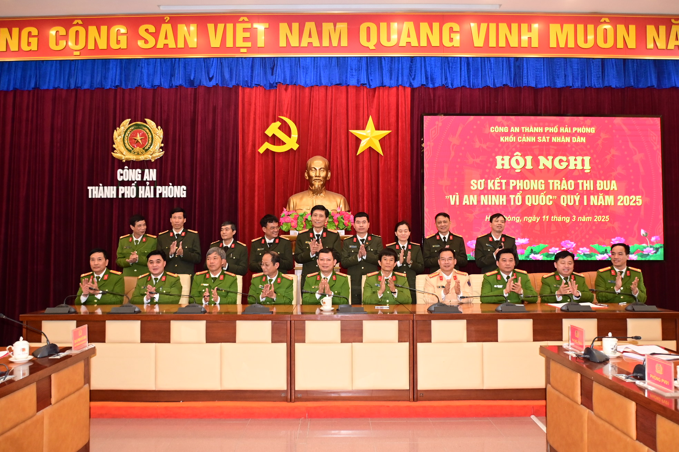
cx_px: 340
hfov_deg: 61.9
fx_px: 566
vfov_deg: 43.6
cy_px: 226
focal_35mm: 30
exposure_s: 1/200
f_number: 3.5
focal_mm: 20
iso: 1600
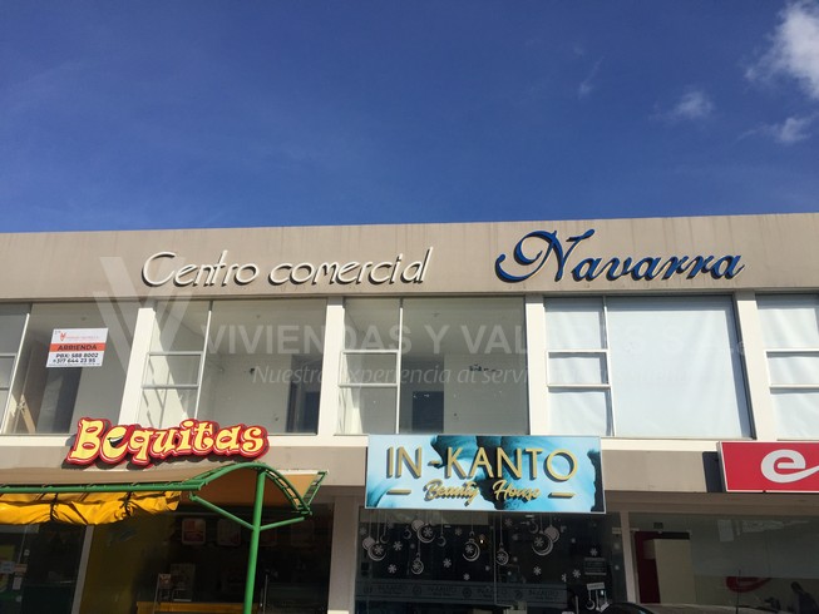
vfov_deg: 48.2
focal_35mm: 29
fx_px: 686
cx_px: 410
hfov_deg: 61.7
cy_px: 307
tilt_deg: +19.1
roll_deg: -1.0
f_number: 2.2
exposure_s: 1/4405
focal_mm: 4.15
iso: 32
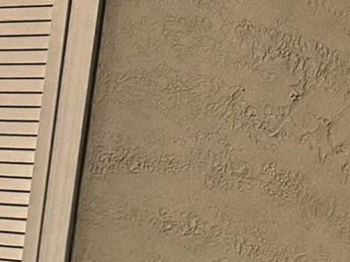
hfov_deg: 10.7
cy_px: 408
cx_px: -642
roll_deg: -2.2
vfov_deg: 10.3
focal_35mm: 139
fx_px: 1404
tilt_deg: -10.9
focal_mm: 6.76
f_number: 1.78
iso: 200
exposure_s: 1/120
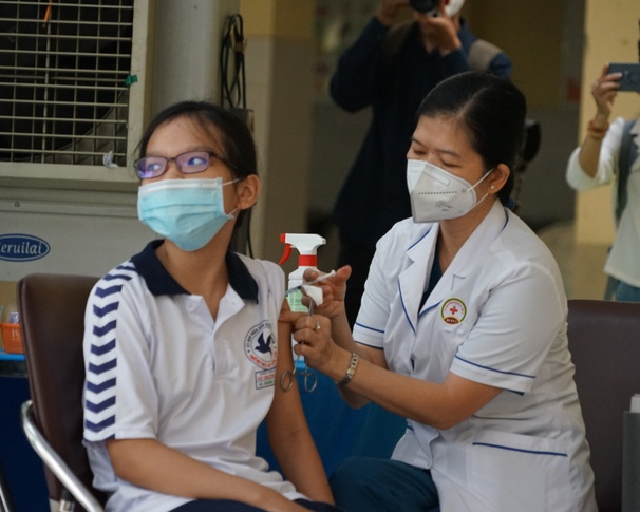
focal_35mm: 198
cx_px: 341
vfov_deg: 7.8
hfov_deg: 9.8
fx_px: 3751
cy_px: 255
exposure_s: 1/200
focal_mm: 175
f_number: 6.3
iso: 4000
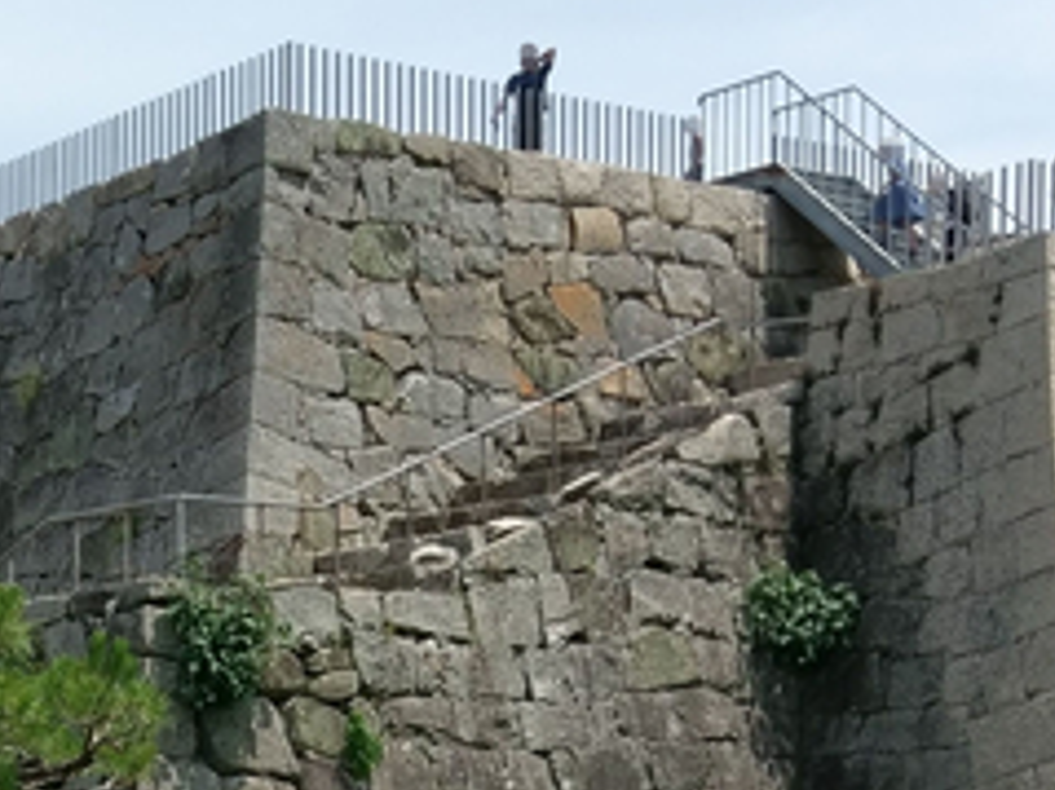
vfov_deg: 16.3
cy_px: 958
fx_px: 2650
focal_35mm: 87
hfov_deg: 21.9
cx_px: 62
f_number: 1.8
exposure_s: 1/2667
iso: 100
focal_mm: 4.58
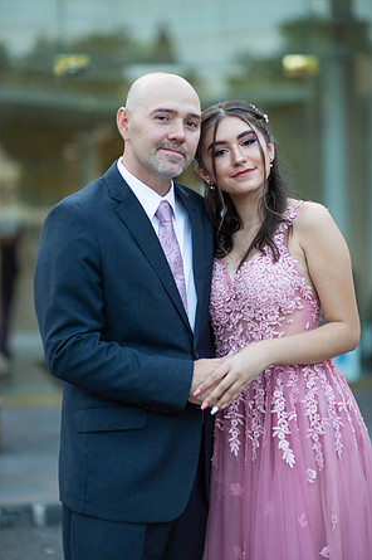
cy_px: 281
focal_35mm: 86
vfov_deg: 23.7
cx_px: 185
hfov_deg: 15.9
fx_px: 1335
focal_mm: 85
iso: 250
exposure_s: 1/500
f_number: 2
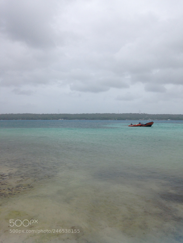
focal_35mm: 33
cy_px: 122
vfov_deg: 55.4
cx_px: 92
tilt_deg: -2.9
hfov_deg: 42.9
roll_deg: +0.8
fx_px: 233
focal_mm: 4.12
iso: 50
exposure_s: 1/2584
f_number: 2.4
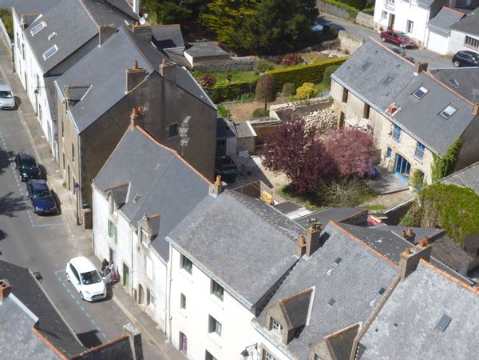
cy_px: 180
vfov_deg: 21.0
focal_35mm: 70
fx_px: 969
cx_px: 240
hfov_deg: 27.8
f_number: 5
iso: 100
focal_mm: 12.5
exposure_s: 1/400
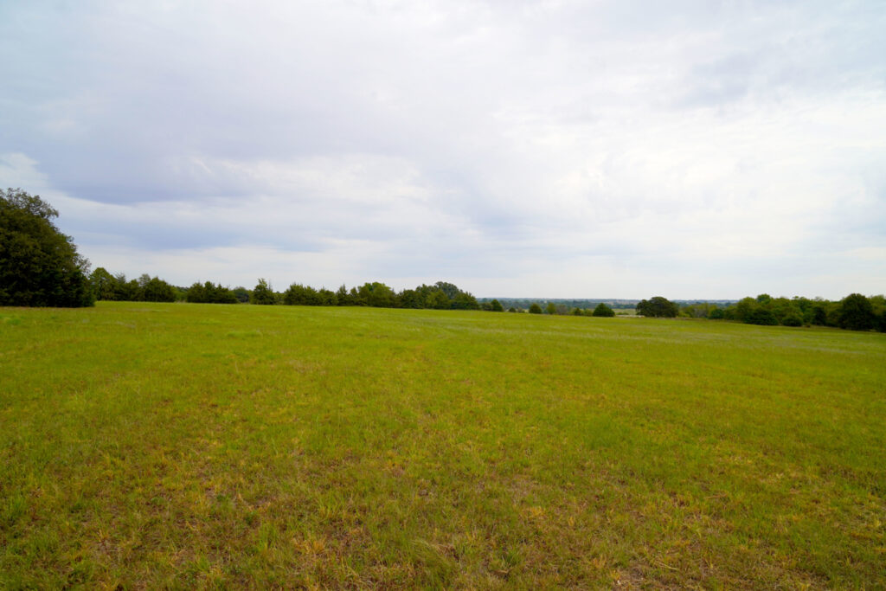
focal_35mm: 24
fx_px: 591
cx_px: 443
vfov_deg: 53.1
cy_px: 296
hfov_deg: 73.7
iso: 100
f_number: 9
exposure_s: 1/125
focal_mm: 16
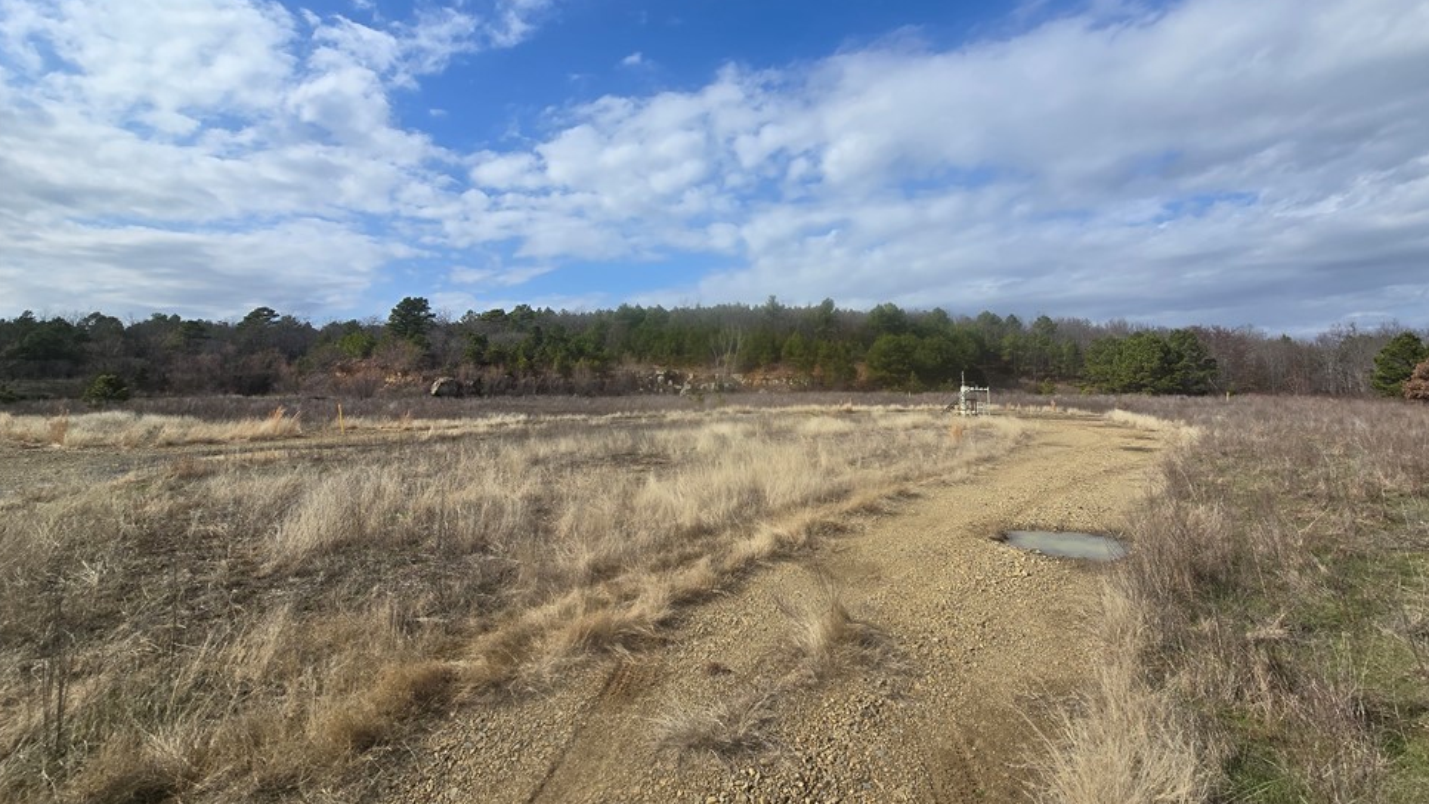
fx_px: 568
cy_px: 316
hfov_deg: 102.9
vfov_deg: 69.7
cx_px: 749
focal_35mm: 15
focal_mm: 2.2
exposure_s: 1/3220
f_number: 2.2
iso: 50
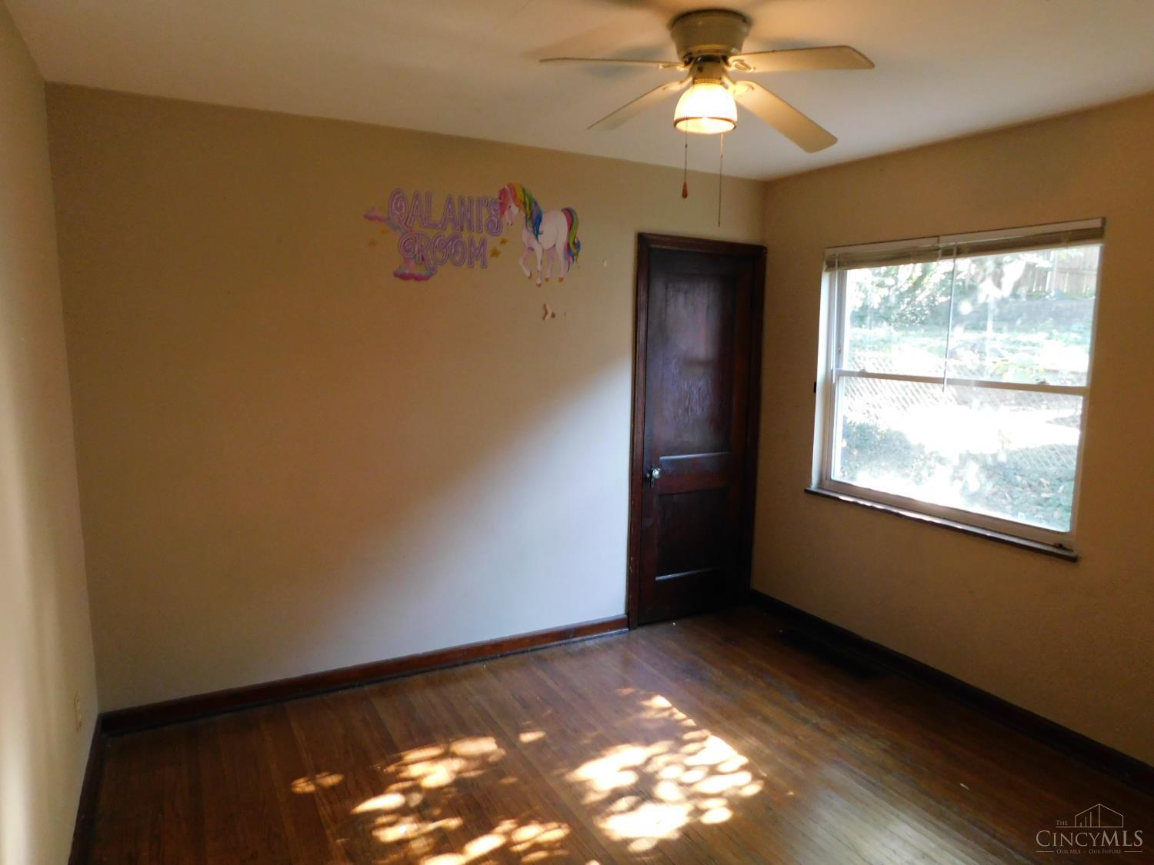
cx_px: 577
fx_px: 767
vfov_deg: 58.9
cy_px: 432
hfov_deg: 73.9
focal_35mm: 23
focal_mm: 4
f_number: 3
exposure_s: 1/30
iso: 400
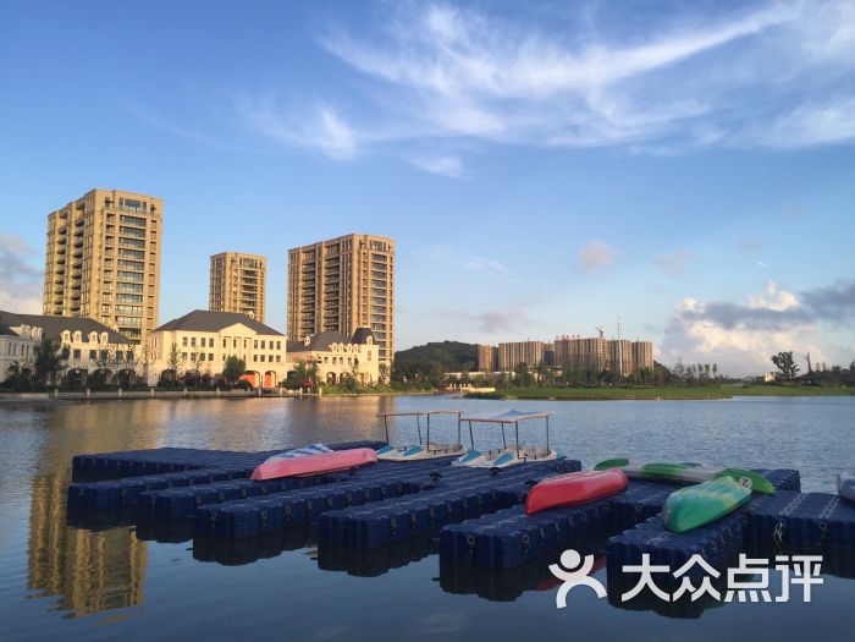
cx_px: 428
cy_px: 321
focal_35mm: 29
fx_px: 716
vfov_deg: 48.2
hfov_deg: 61.7
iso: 32
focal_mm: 4.15
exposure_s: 1/403
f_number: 2.2
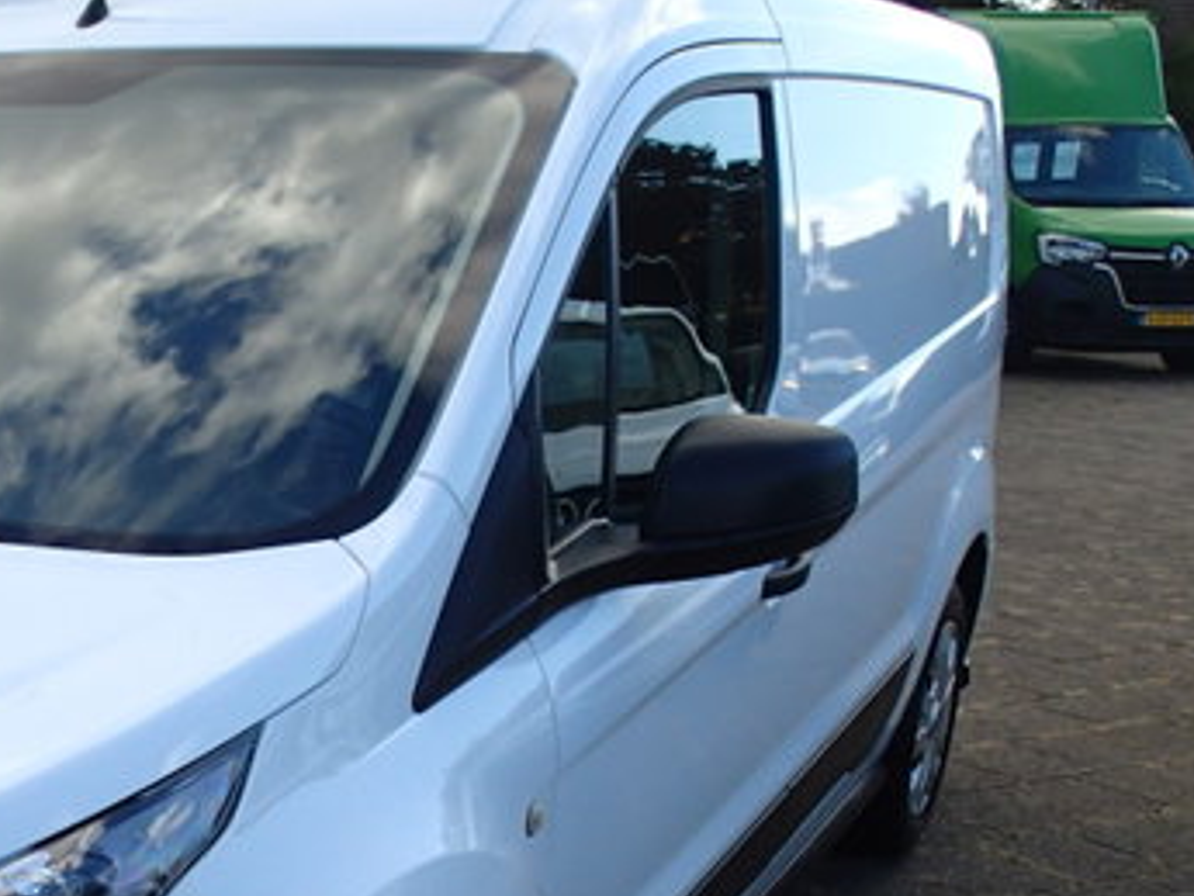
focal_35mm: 55
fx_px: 1898
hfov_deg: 31.6
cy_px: 868
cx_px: -62
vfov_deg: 25.4
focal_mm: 4.5
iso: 100
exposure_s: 1/640
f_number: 2.8
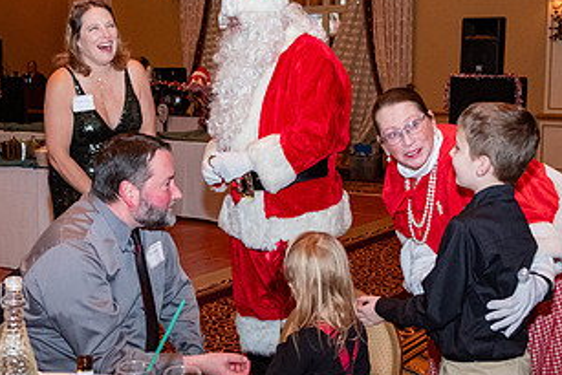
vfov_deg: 26.5
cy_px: 180
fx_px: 797
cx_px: 232
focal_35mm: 51
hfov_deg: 38.7
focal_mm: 18
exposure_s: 1/125
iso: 2500
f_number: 2.8
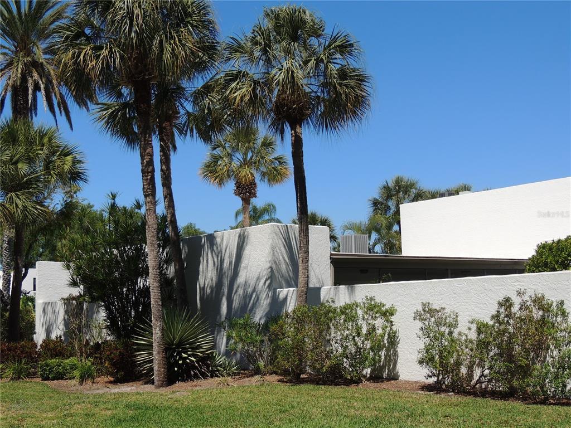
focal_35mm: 47
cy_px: 214
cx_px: 286
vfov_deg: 30.9
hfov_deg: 40.4
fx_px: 775
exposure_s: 1/1250
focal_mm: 8.3
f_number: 3.5
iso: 100
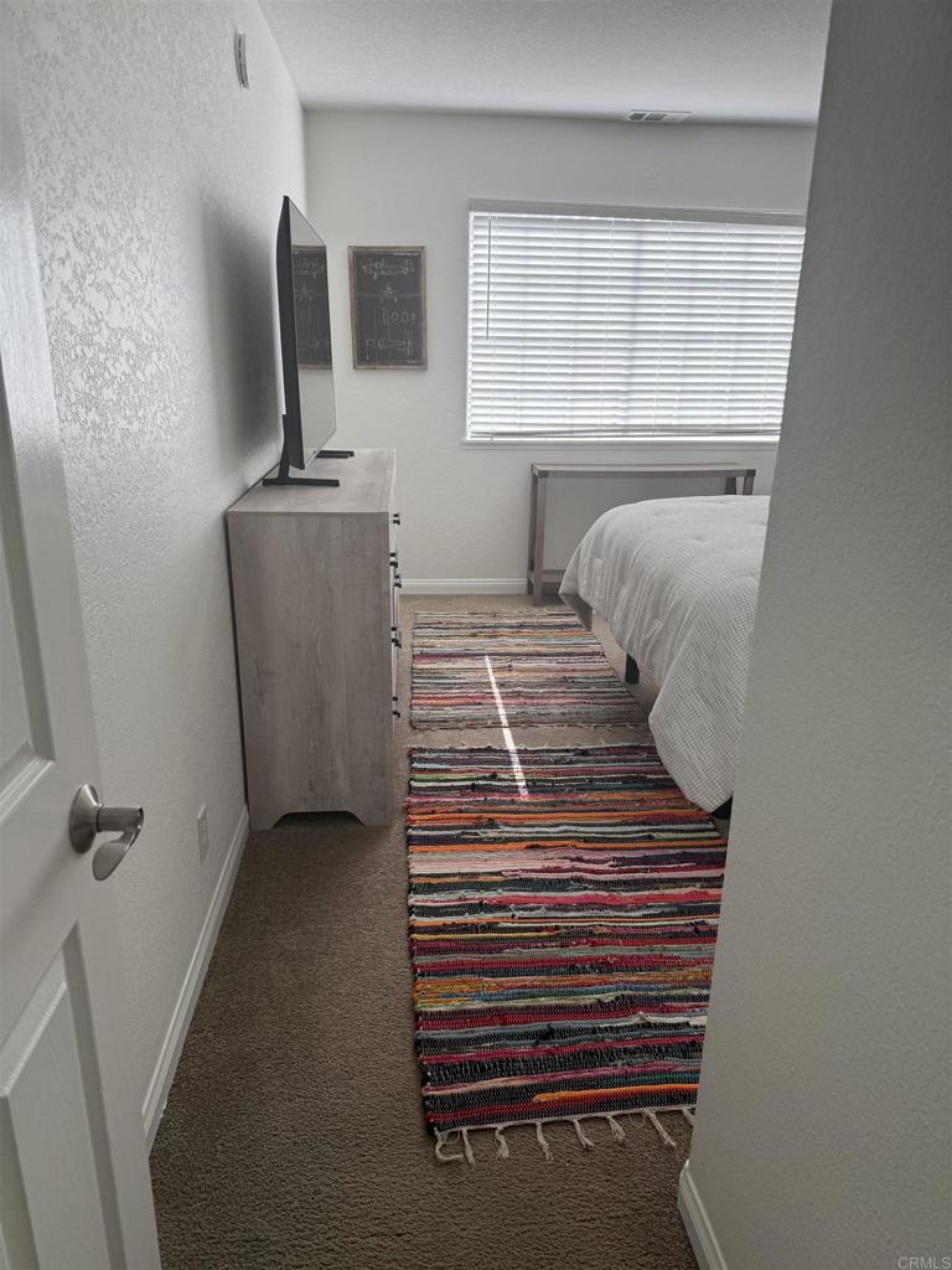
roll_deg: +1.4
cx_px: 476
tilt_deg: -13.3
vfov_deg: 71.6
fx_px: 880
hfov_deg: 56.8
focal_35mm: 24
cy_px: 635
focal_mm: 6.76
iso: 64
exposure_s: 1/255
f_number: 1.78
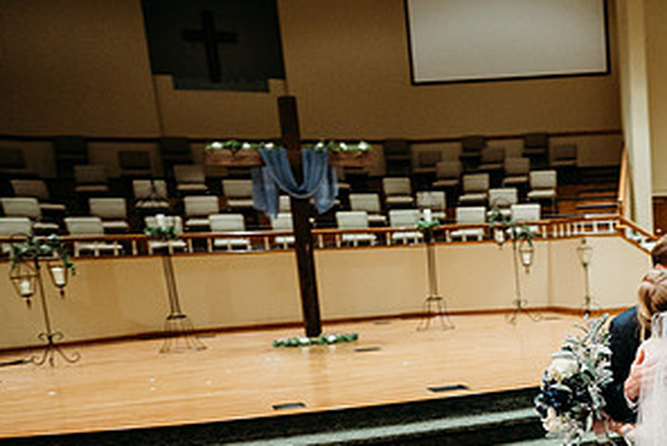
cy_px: 434
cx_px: 624
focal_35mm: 47
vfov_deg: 27.3
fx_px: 872
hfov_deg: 38.4
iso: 2000
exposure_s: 1/125
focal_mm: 24
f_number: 1.8
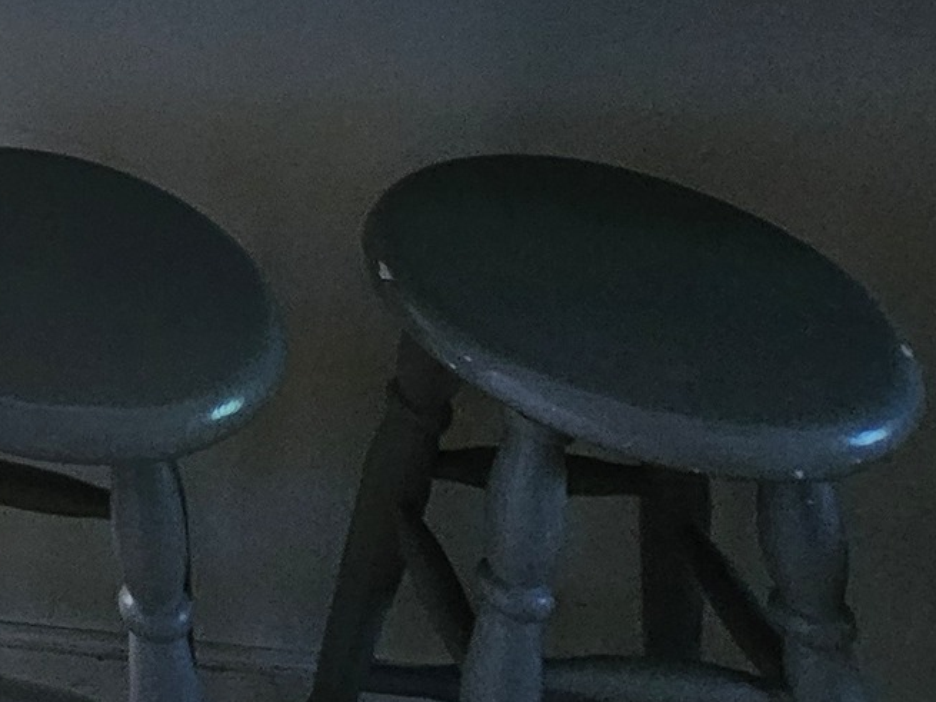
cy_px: -633
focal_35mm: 61
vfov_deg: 18.0
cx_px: -479
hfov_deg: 24.4
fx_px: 1649
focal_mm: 2.2
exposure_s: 1/40
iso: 320
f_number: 2.2
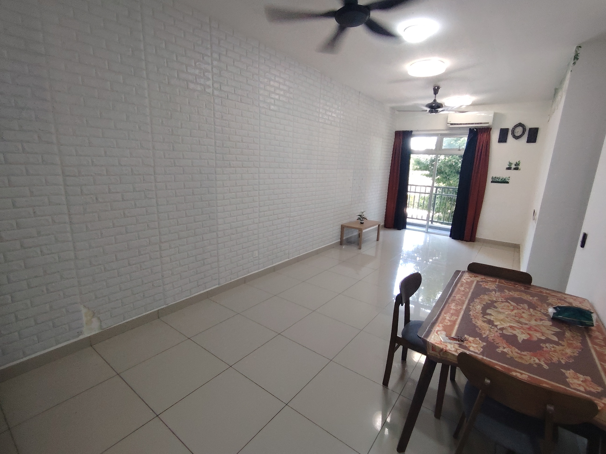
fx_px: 298
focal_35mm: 17
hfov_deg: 91.0
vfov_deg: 74.7
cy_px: 227
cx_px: 303
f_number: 2.2
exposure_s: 1/50
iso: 370
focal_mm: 1.43
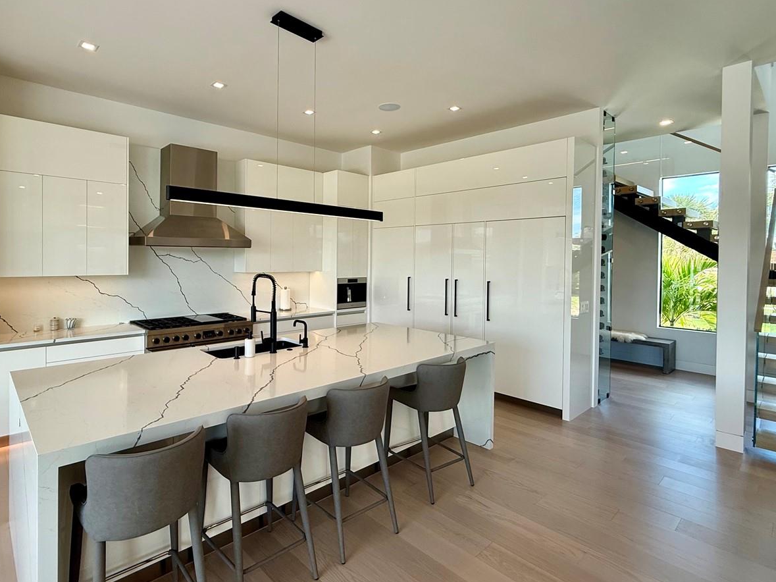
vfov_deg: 68.5
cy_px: 264
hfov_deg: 84.4
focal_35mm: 19
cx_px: 348
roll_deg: -1.0
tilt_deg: -0.4
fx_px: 426
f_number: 2.2
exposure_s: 1/120
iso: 80
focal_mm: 2.22
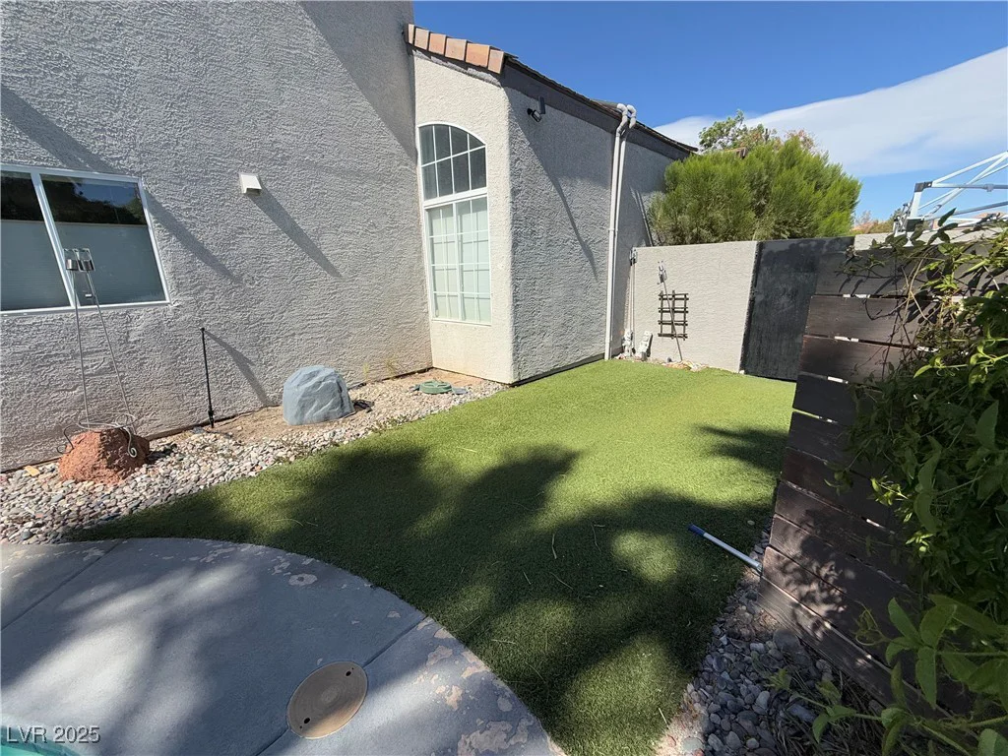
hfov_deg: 102.1
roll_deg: +1.9
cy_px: 378
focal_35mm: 14
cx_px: 504
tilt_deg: -14.6
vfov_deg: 85.7
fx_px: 408
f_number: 2.2
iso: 50
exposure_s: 1/2320
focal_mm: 2.22
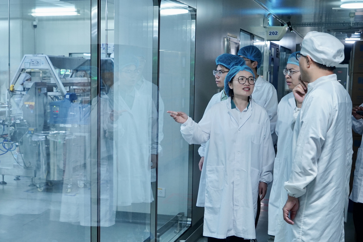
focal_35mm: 43
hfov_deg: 45.4
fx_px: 434
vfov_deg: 31.2
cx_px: 182
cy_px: 121
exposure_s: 1/80
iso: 2500
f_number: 5
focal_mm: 43
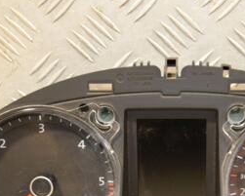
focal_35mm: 101
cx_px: 172
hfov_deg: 18.9
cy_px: 160
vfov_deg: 15.1
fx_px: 733
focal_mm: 30
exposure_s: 1/100
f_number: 5
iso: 800
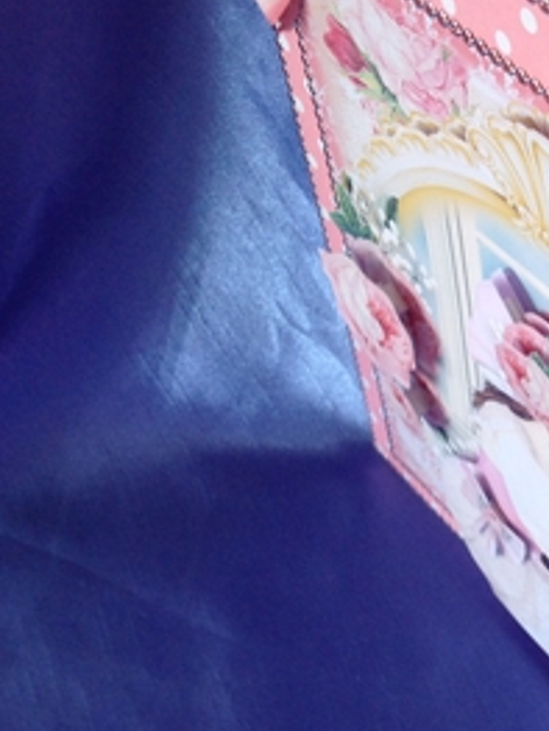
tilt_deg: -53.1
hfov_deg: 23.0
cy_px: 430
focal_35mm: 60
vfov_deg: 32.1
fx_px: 1267
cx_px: 602
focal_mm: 4.28
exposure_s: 1/15
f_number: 2.4
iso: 80
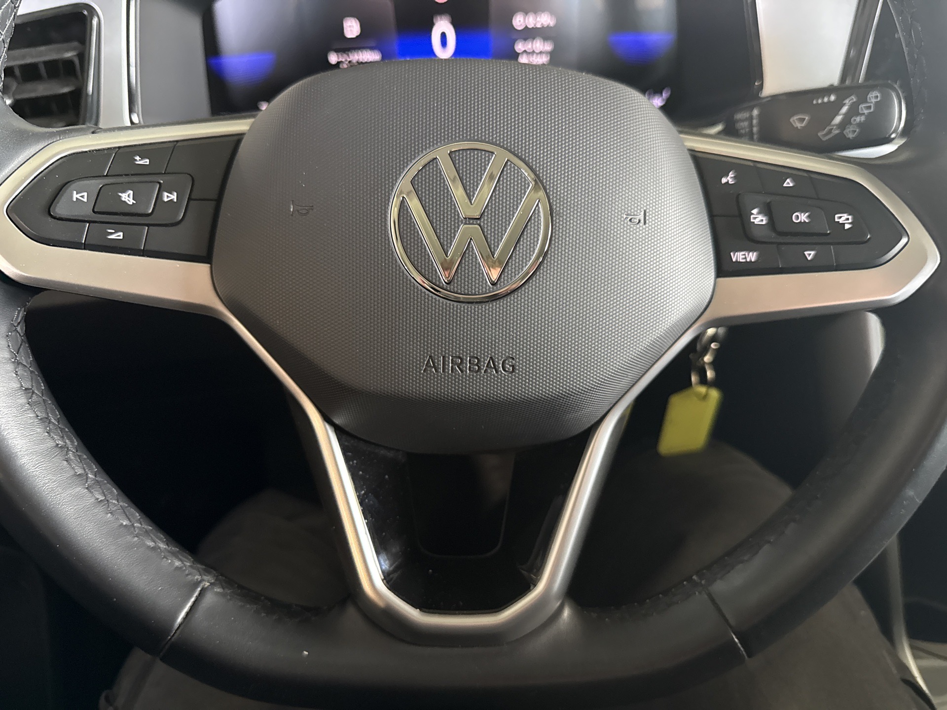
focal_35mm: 24
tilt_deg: -36.7
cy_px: 355
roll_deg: +4.1
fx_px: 657
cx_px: 474
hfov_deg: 71.6
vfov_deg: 56.8
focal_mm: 6.76
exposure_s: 1/34
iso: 800
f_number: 1.78
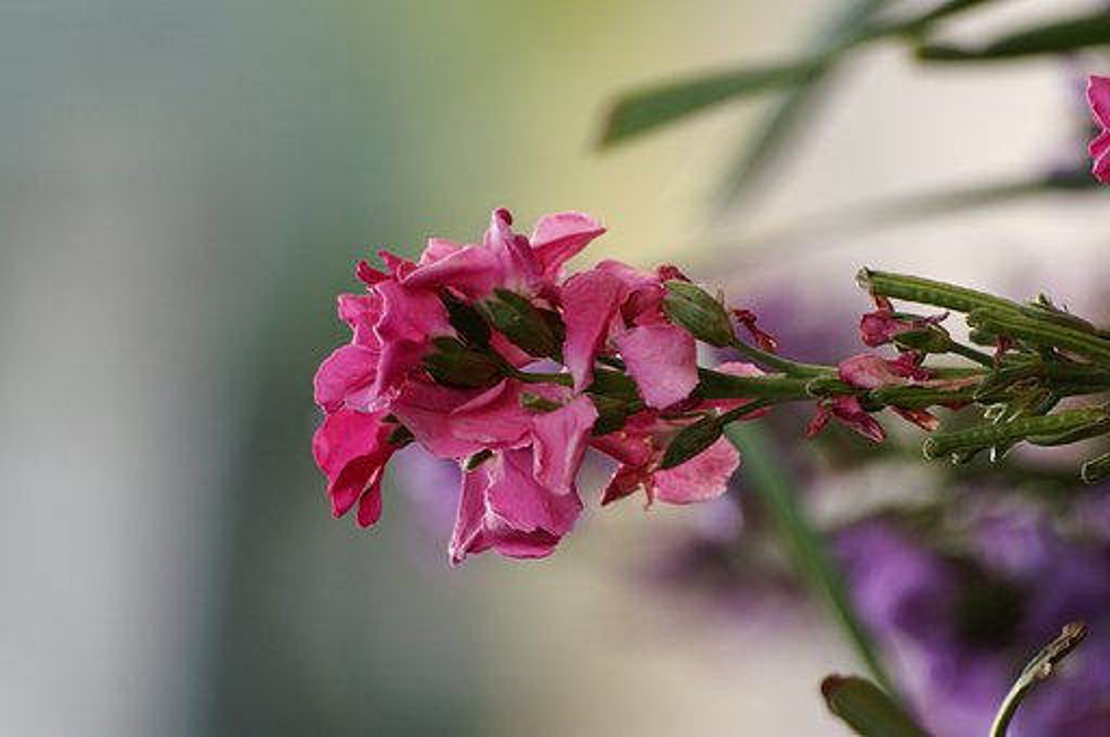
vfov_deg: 3.0
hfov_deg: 4.6
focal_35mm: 450
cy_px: 368
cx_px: 555
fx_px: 13857
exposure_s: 1/400
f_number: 5.6
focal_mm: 300
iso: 400
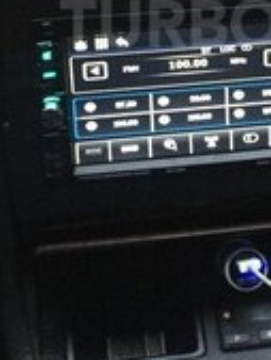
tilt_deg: -38.6
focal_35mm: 85
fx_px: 886
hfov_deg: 17.2
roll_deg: -1.8
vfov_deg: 22.3
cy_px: 23
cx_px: 224
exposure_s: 1/17
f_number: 2.2
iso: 320
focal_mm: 4.15
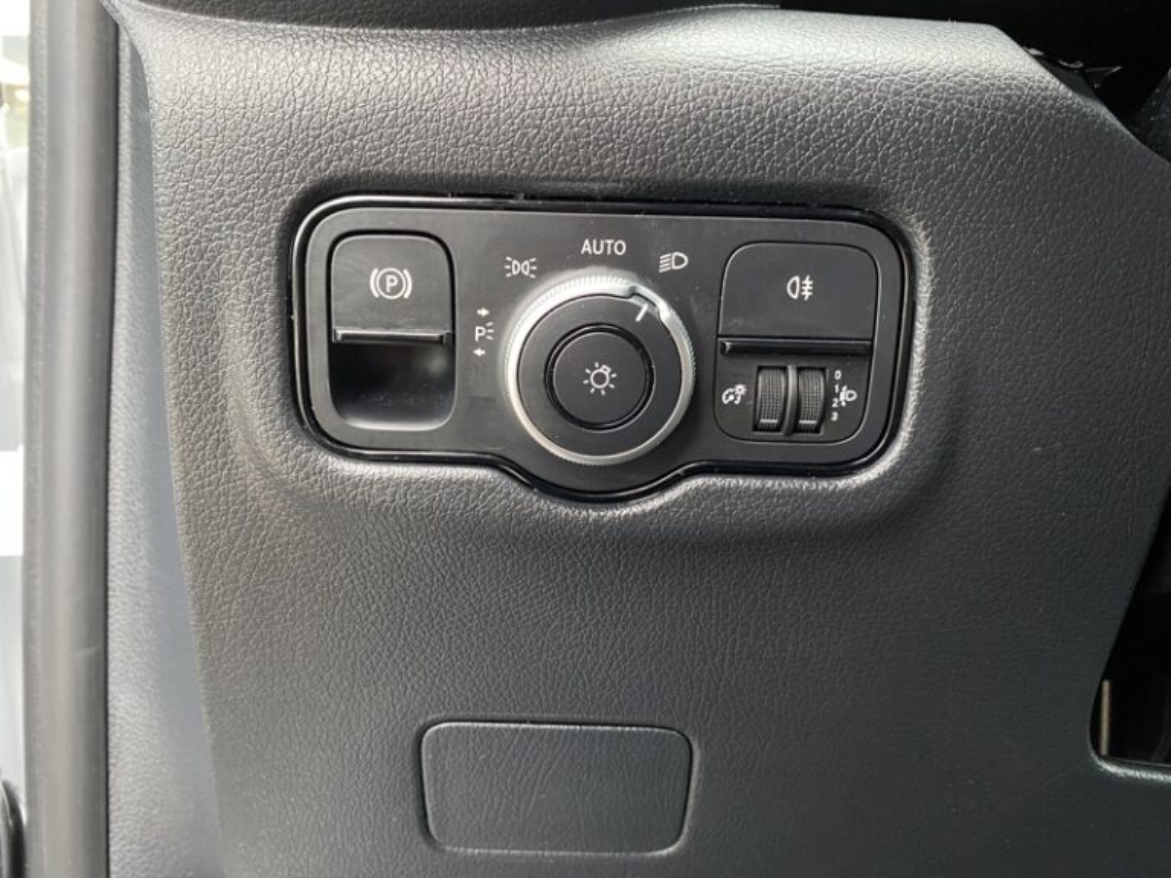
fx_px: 880
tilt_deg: -8.2
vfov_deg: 53.1
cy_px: 439
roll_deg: -1.5
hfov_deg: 67.3
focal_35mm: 26
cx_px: 586
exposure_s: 1/35
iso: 640
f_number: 1.8
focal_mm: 4.25
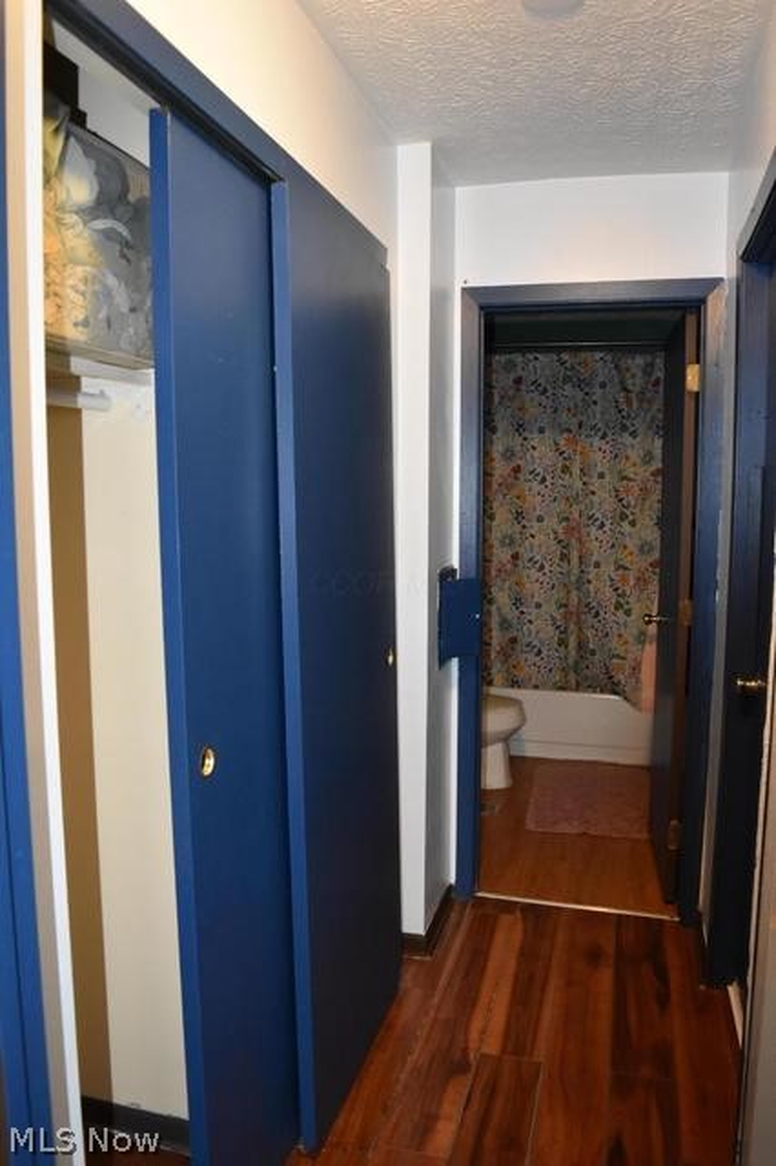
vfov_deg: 67.4
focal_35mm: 27
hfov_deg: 47.9
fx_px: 874
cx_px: 388
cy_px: 583
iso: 2500
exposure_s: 1/60
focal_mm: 18
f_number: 3.5
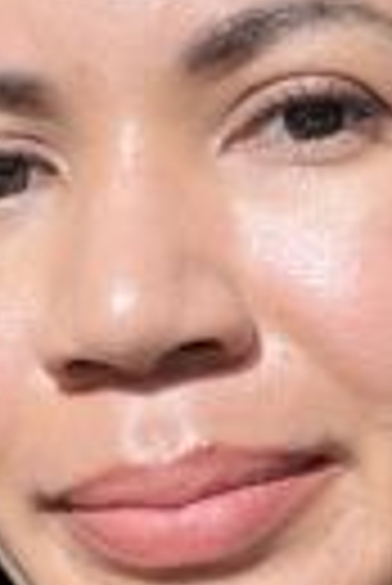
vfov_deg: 13.7
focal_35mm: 144
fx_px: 2346
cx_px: 149
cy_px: 747
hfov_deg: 9.5
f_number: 1.9
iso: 25
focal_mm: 2.69
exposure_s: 1/209
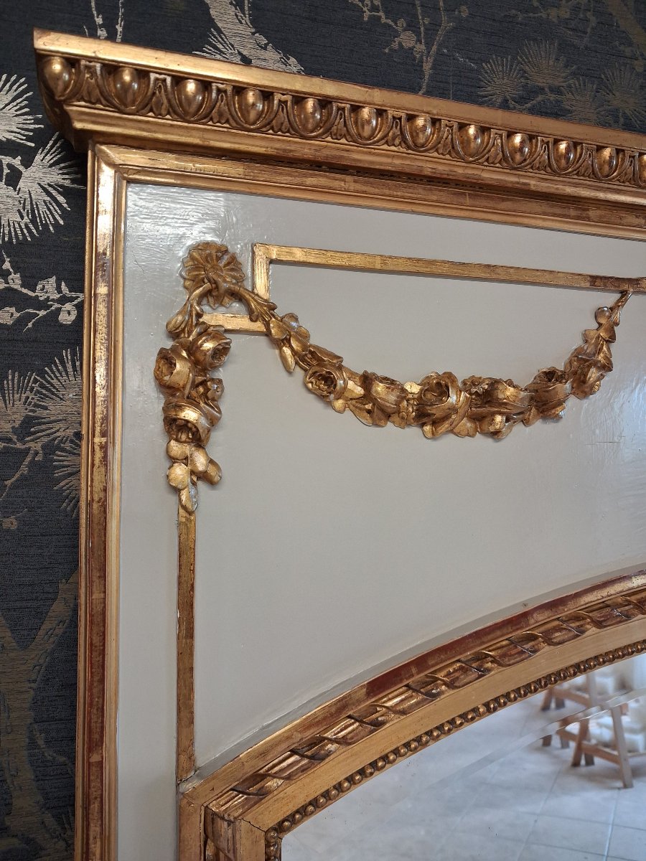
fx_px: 672
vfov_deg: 65.3
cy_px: 430
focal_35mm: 27
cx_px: 323
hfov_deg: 51.4
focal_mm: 4
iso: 250
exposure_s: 1/50
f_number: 1.8
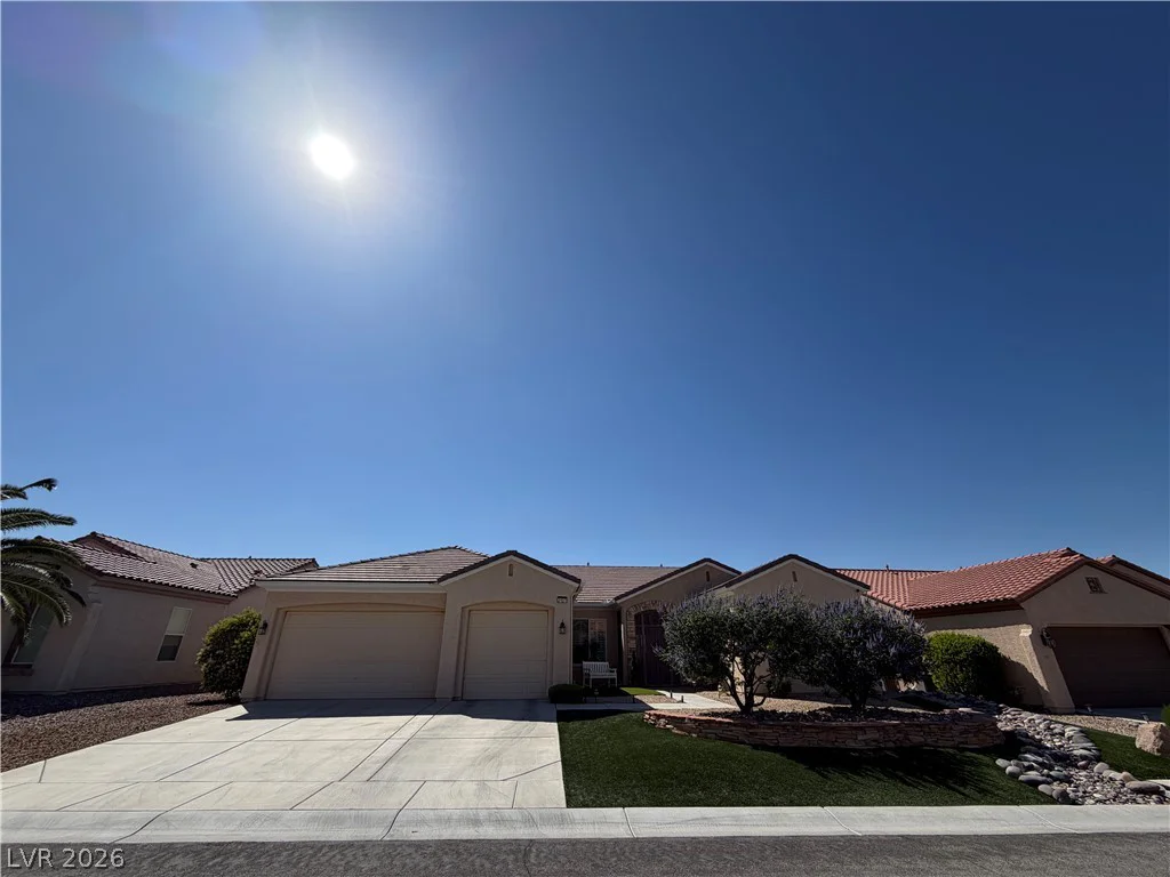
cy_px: 438
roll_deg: +0.8
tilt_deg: +25.7
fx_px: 473
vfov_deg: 85.7
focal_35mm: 14
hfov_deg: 102.1
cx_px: 585
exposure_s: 1/1399
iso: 20
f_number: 2.2
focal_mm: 2.22
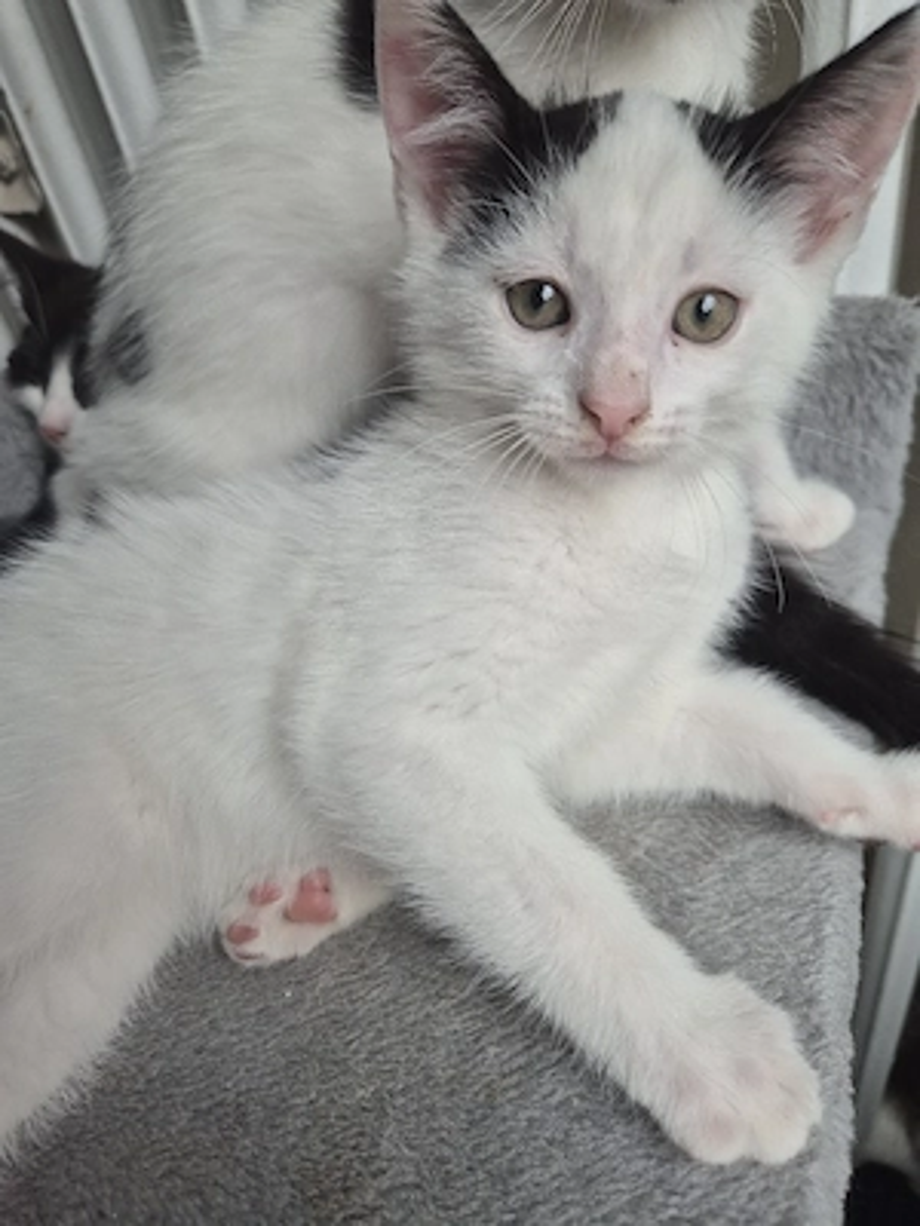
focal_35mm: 23
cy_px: 613
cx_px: 460
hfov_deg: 58.9
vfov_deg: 73.9
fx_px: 815
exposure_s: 1/182
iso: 40
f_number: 1.8
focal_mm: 5.4
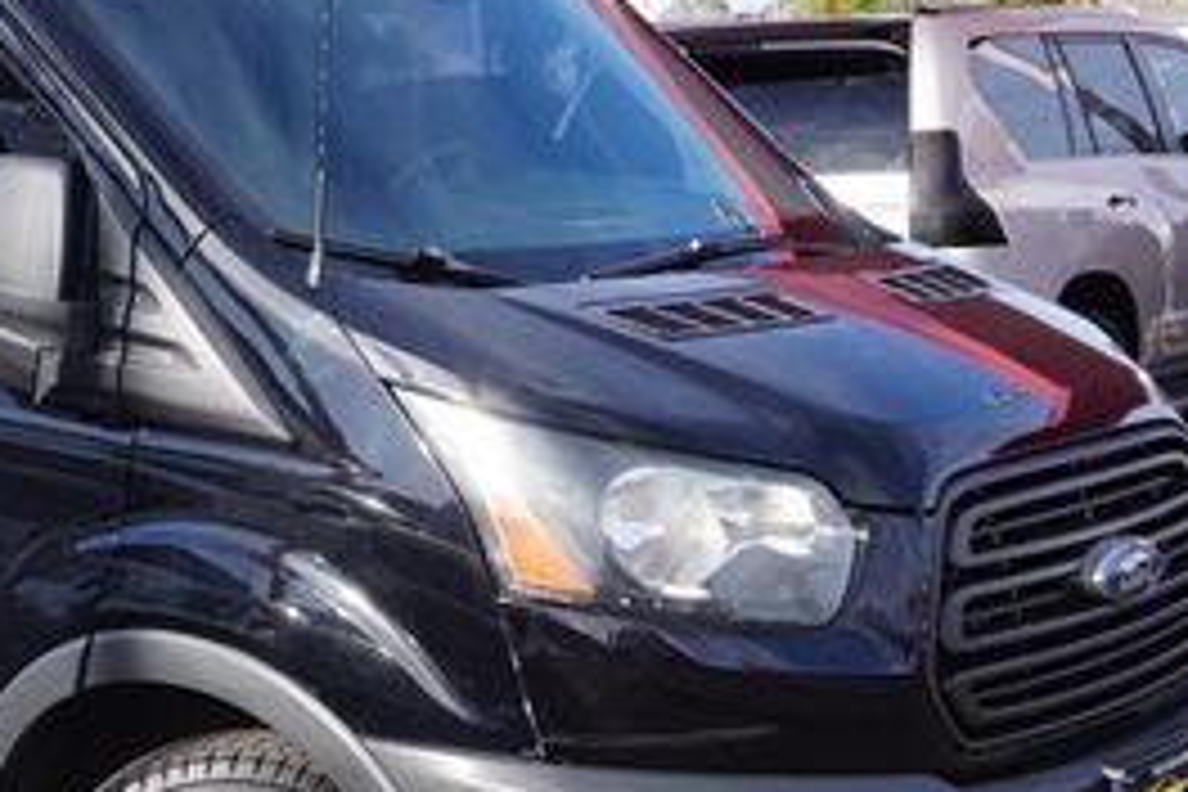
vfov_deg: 17.1
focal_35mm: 80
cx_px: 22
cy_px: 360
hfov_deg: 24.3
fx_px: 2640
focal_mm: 22
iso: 100
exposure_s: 1/80
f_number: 10
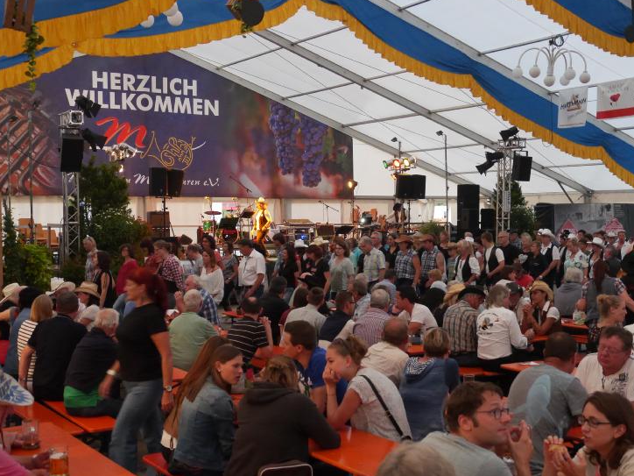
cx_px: 343
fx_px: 769
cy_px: 252
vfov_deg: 34.3
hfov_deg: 44.8
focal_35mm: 42
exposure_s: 1/60
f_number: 4.4
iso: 3200
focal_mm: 19
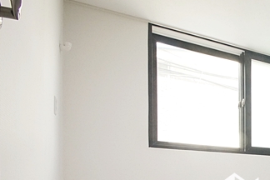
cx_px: 318
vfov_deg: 32.3
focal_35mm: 37
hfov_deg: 39.0
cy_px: 191
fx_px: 277
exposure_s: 1/50
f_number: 9
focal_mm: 10
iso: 1600
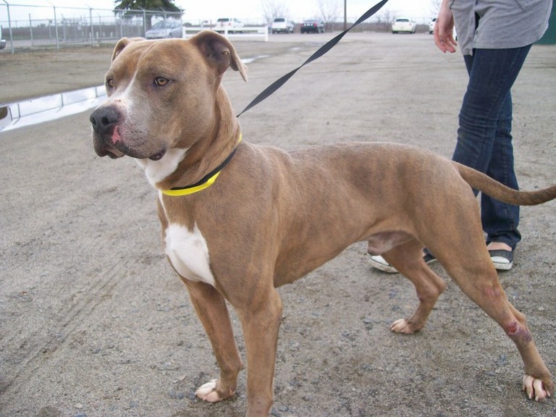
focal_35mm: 36
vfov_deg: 39.7
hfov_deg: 51.4
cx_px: 278
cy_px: 208
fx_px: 578
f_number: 2.7
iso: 80
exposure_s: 1/303
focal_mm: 6
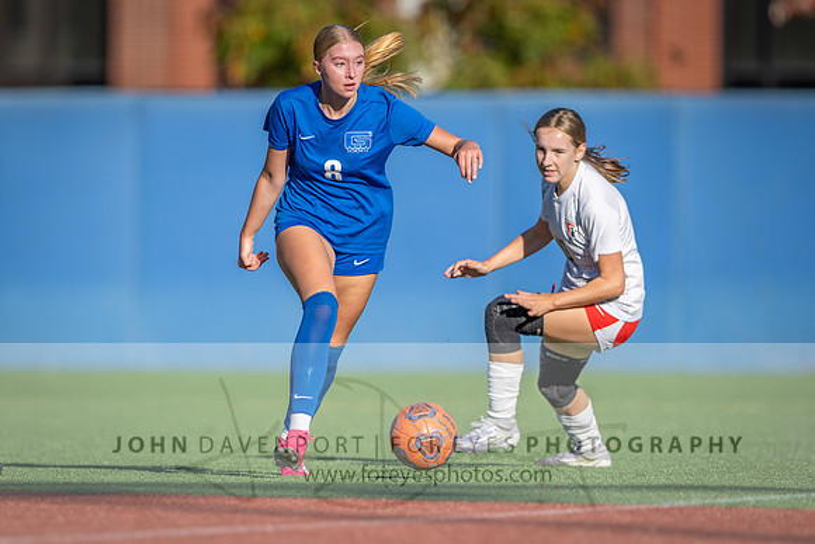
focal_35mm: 652
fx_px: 14769
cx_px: 249
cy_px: 273
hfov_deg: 3.2
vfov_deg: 2.1
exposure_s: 1/1000
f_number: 3.2
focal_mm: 400
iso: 64
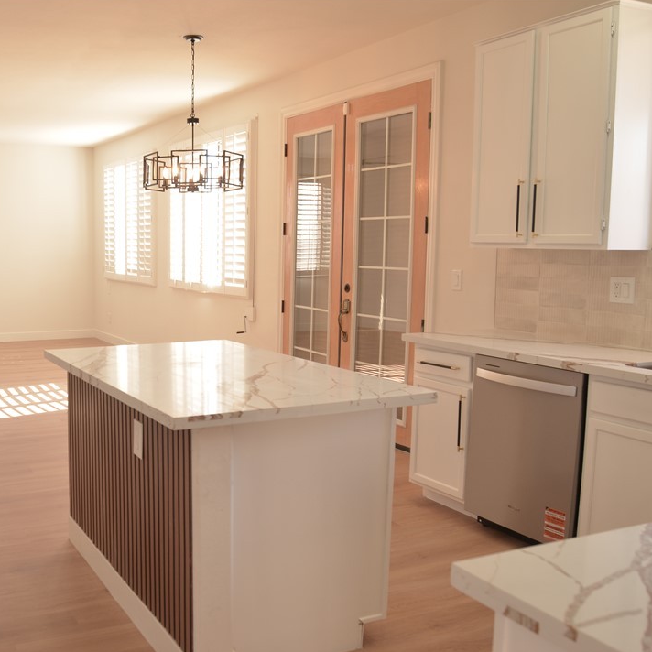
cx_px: 157
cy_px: 326
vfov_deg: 47.2
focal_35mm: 35
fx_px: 746
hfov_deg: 45.5
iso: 200
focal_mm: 18
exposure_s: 1/80
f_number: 4
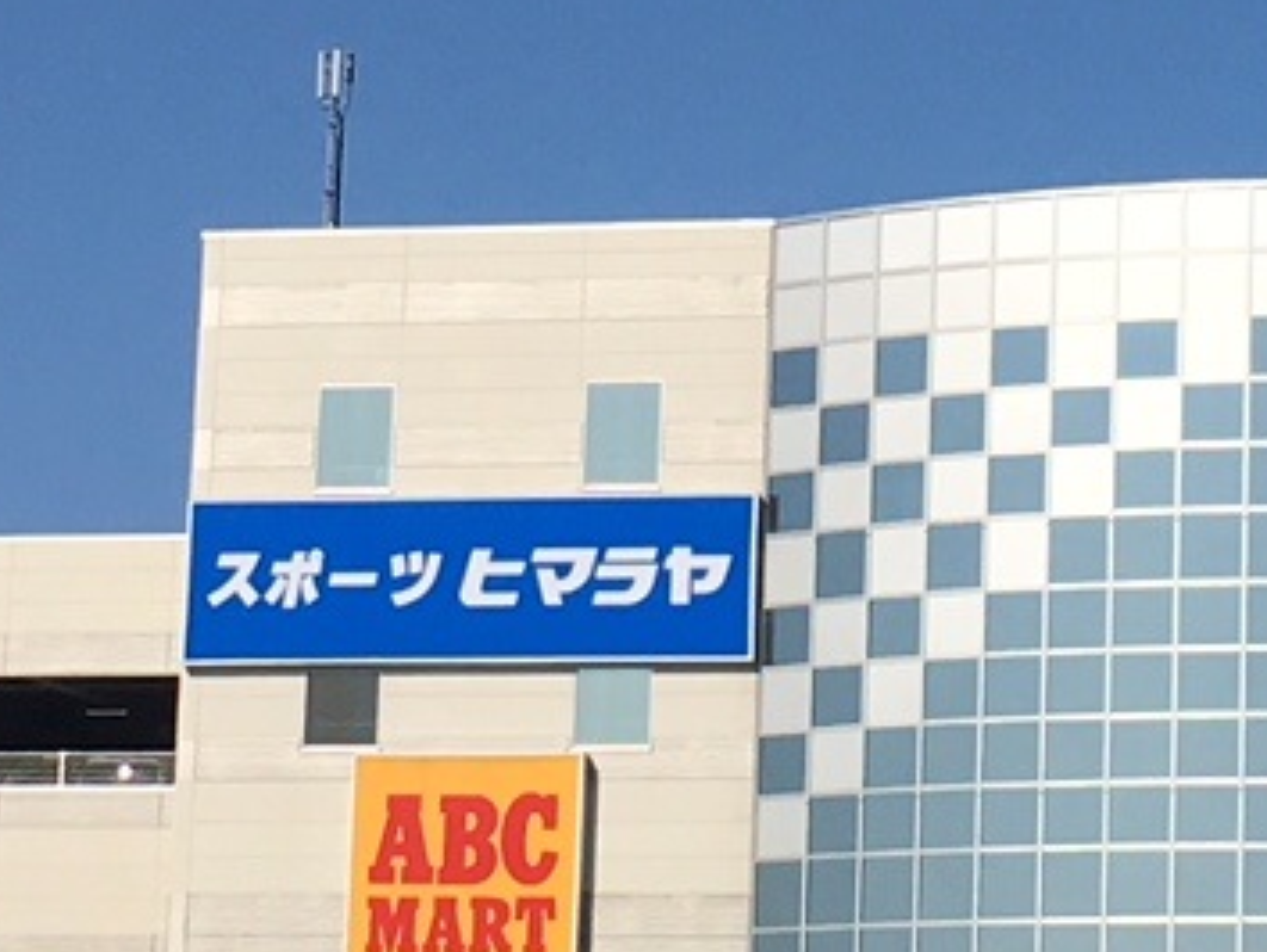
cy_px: 32
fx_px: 6043
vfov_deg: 9.0
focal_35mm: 165
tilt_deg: +12.9
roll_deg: -1.9
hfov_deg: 11.9
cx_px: 920
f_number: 2.2
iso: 25
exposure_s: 1/3344
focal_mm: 4.15
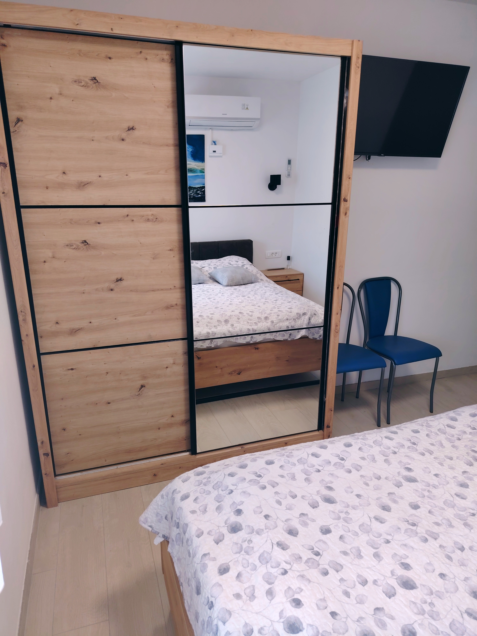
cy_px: 318
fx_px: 441
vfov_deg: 71.6
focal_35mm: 24
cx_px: 238
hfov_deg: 56.8
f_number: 1.75
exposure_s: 1/33.3
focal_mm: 5.25
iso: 478
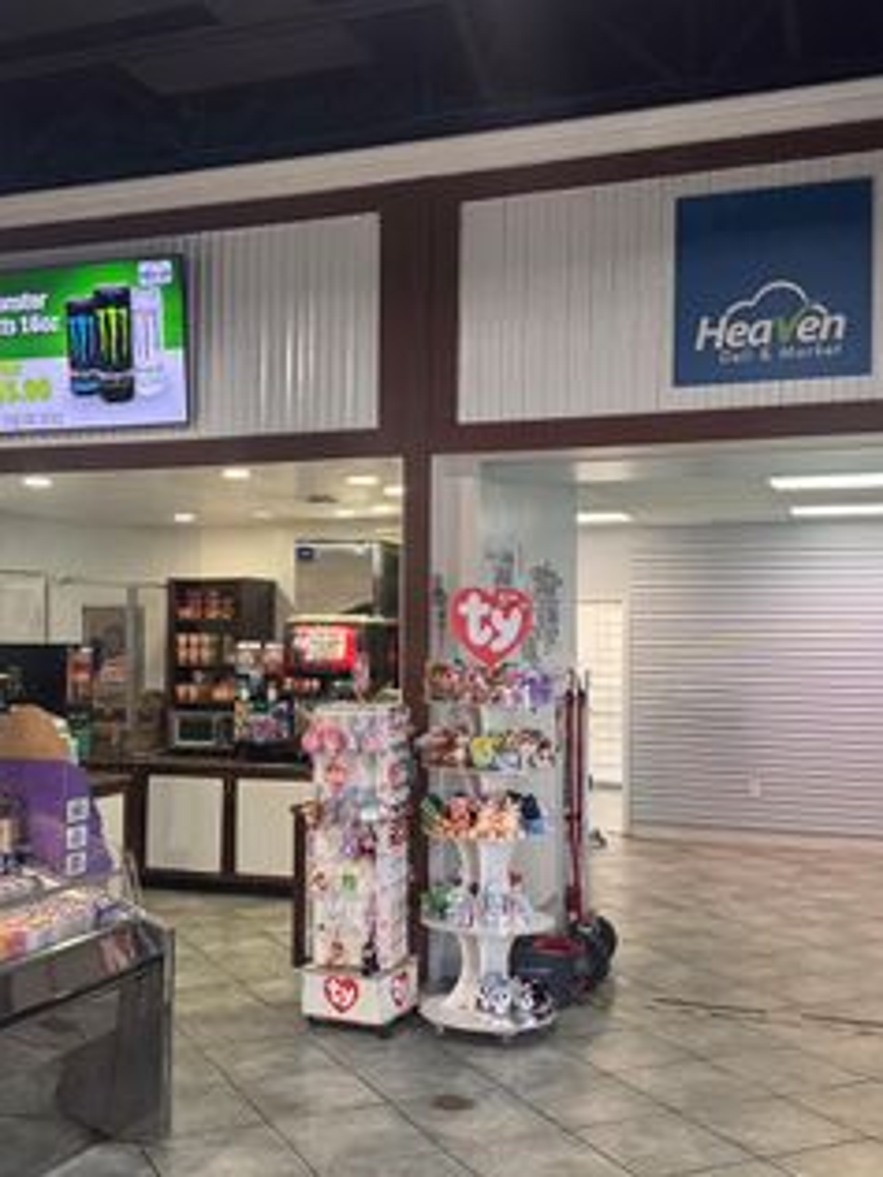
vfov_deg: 49.0
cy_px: 602
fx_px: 1292
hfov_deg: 37.7
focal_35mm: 38
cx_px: 391
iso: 160
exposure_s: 1/120
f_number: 1.78
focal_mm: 6.76
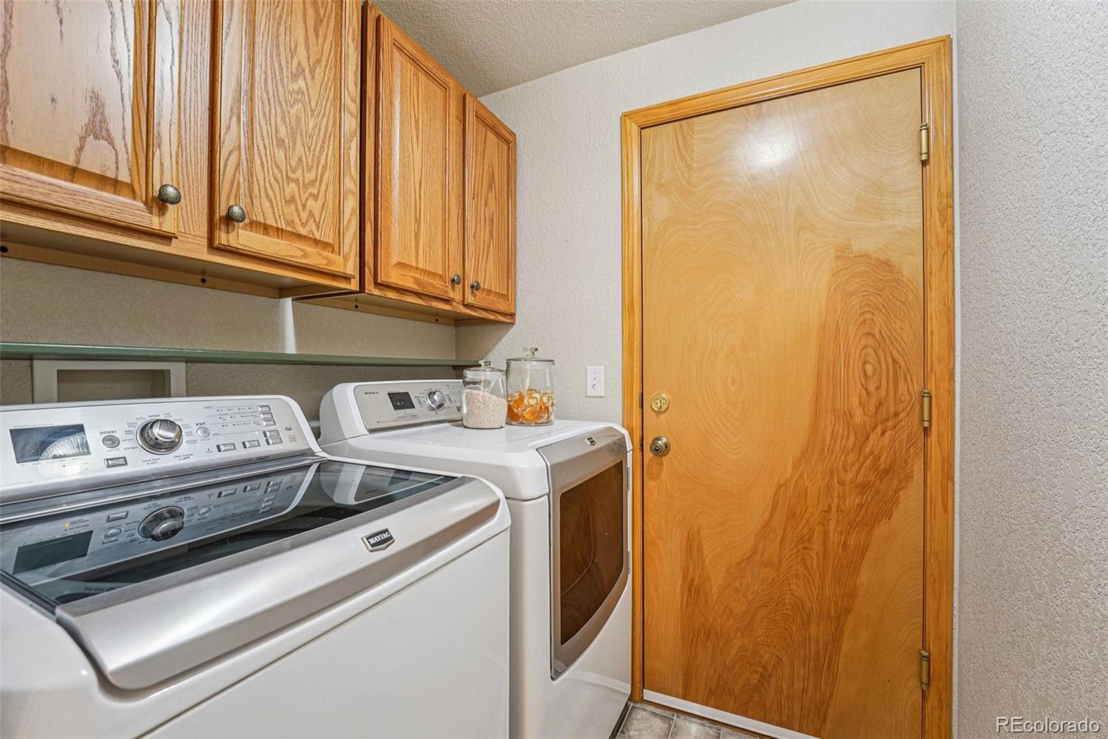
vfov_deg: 81.2
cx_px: 554
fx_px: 431
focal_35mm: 14
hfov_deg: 104.3
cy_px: 370
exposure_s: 1/2
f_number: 8
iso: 400
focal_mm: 14
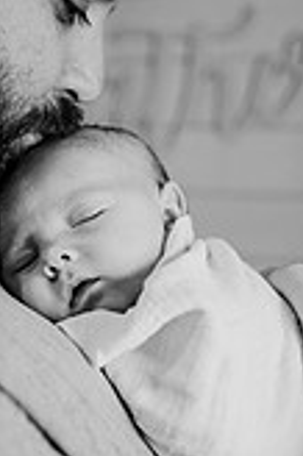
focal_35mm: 66
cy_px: 289
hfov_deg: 20.4
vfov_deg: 30.4
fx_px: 835
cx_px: 72
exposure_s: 1/320
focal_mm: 24
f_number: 2
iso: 640
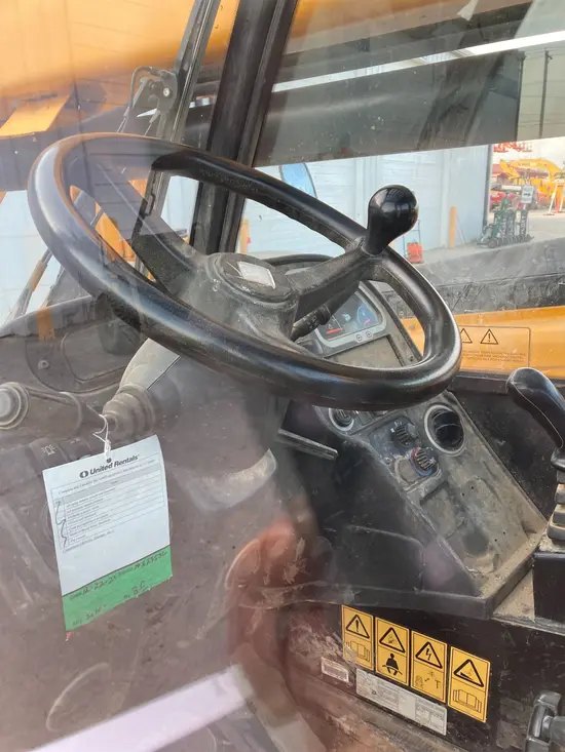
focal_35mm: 28
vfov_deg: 63.4
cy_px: 376
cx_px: 282
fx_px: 609
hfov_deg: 49.8
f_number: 1.8
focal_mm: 3.99
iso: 40
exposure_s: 1/121
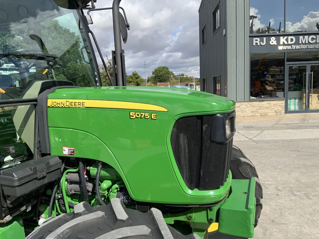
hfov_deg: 61.7
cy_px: 120
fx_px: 267
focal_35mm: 29
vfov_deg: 48.2
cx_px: 160
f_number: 1.8
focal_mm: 3
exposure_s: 1/1848
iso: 16
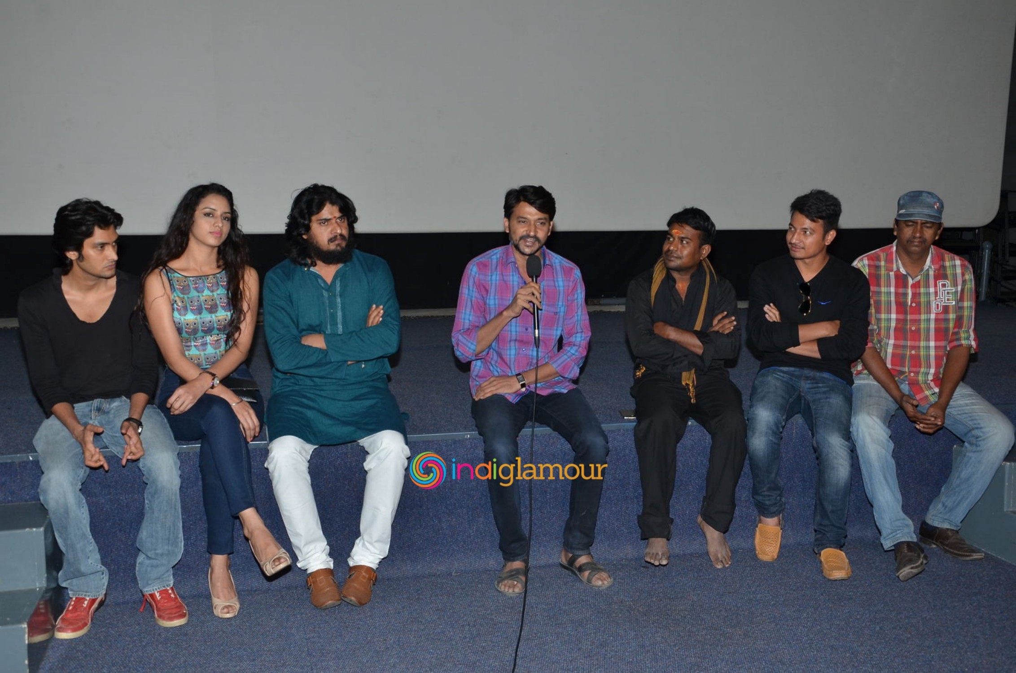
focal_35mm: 39
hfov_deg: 49.6
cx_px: 508
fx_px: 1098
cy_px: 336
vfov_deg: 34.1
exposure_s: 1/125
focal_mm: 26
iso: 400
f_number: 5.6
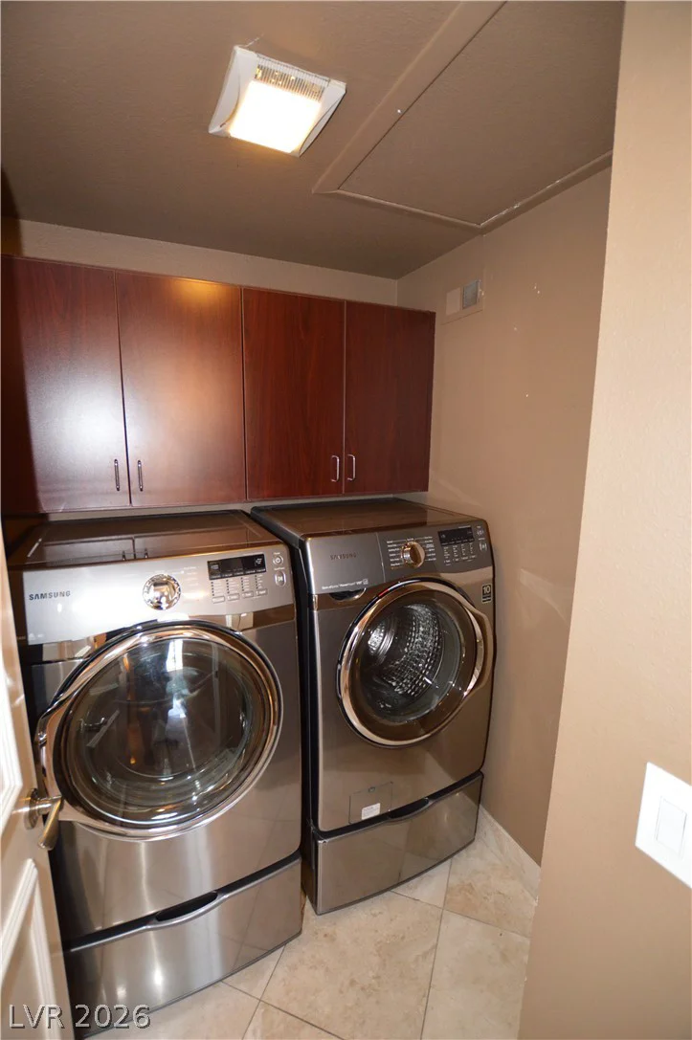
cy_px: 520
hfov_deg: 77.2
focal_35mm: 15
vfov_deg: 100.4
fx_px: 433
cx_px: 346
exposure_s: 1/60
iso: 1400
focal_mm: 10
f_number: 3.5
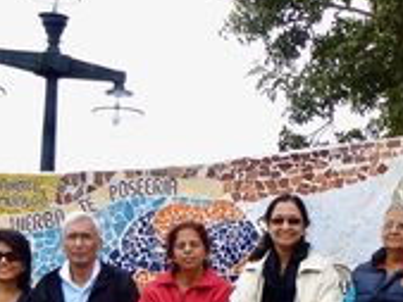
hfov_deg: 19.0
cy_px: 366
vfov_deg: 13.9
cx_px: 291
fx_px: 1200
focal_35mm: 103
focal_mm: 5
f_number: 4
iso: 100
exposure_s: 1/250
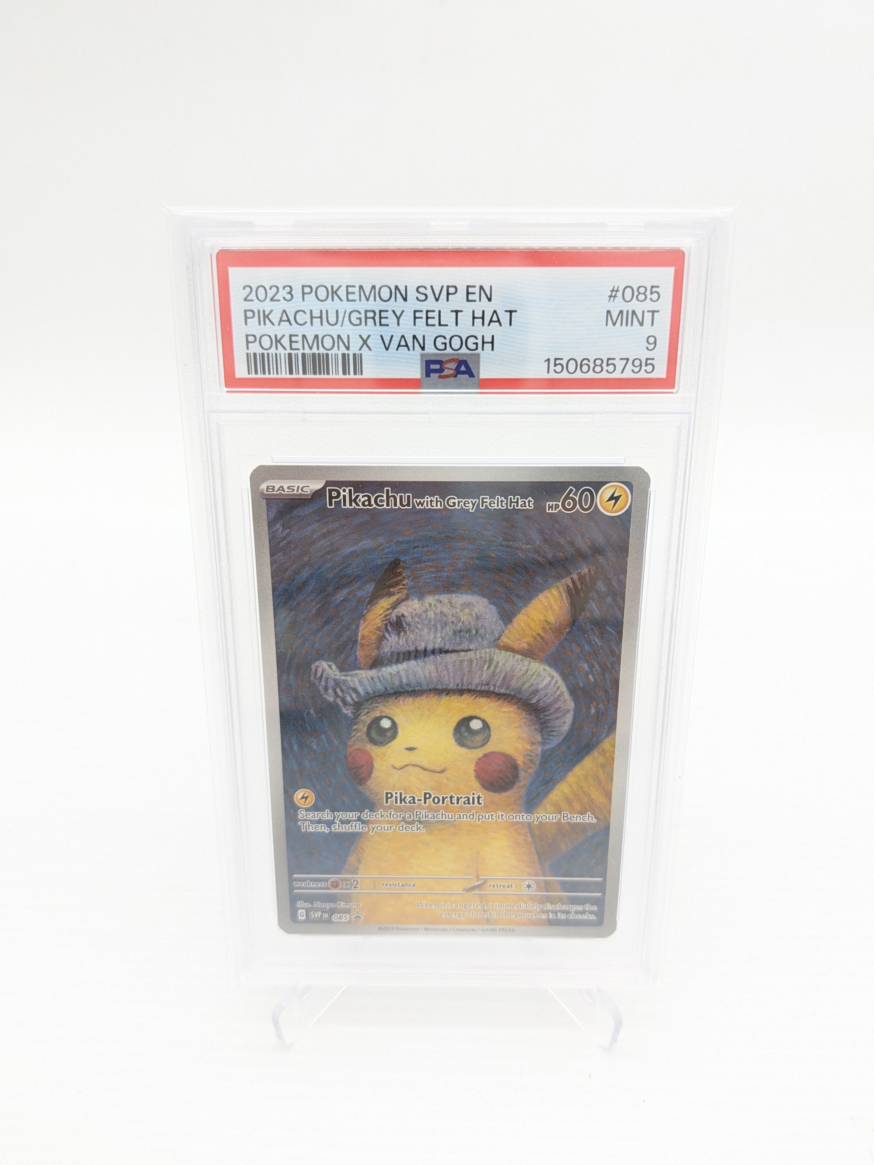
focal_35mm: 24
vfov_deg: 71.6
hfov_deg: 56.8
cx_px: 437
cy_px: 582
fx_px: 808
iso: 44
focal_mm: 4.53
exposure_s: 1/90
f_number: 1.7
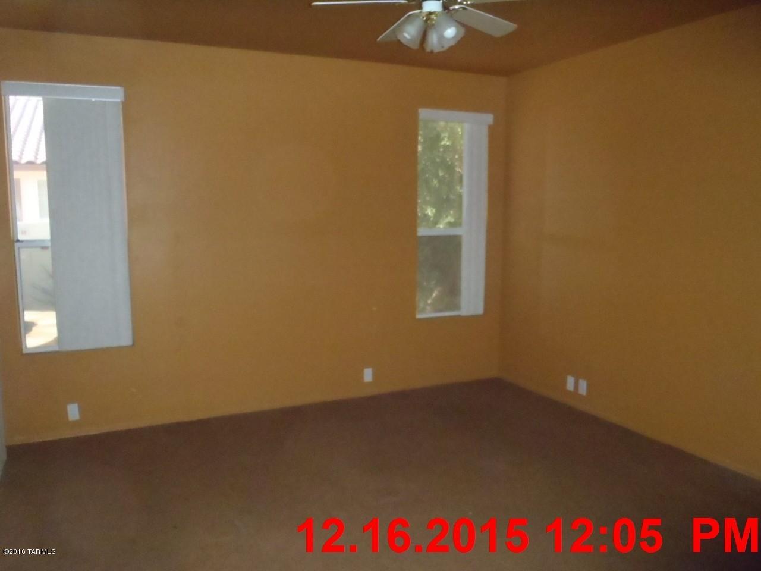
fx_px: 616
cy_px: 286
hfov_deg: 63.4
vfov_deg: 49.7
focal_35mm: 28
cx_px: 380
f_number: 3.9
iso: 800
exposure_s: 1/500
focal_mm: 5
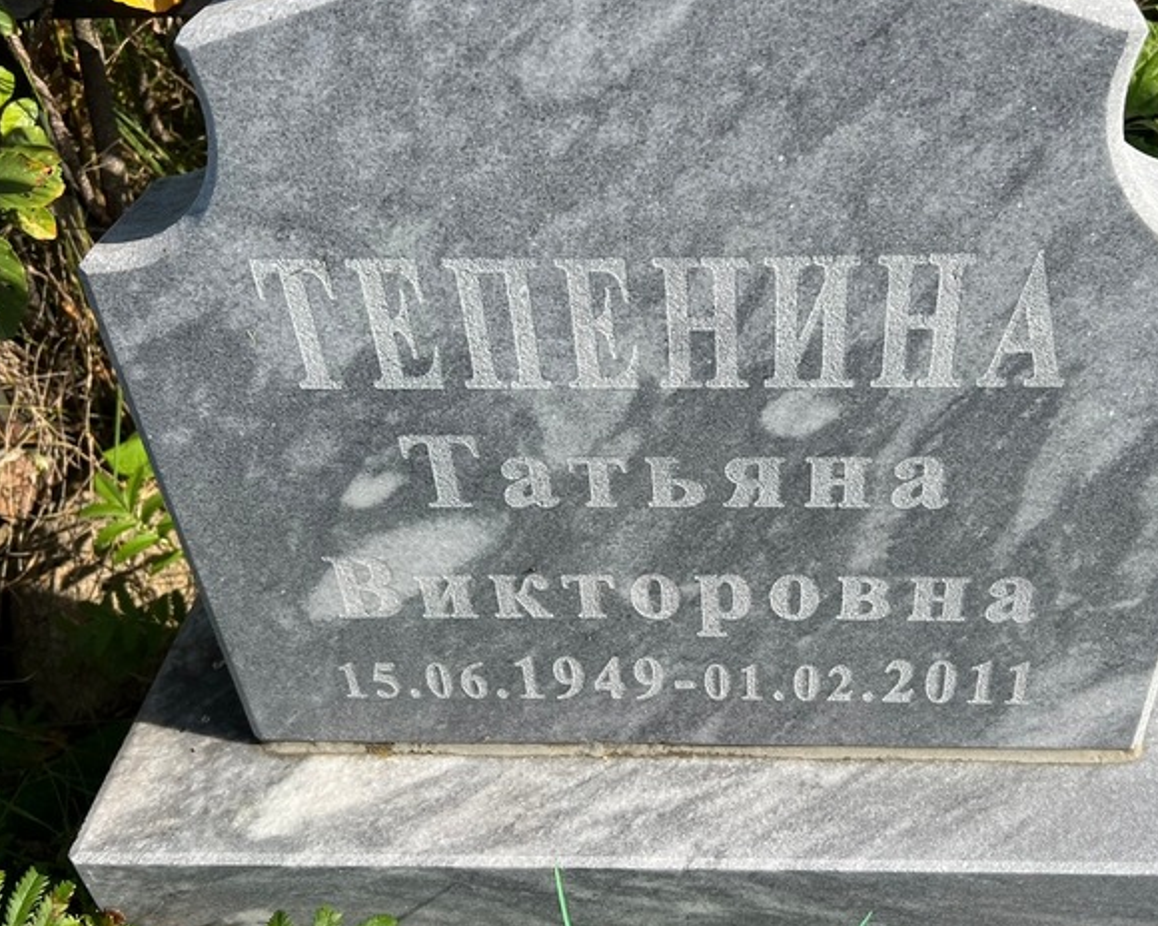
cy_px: 425
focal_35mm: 35
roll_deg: -0.2
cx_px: 707
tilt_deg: -37.7
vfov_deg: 42.2
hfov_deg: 51.1
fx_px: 1200
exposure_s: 1/3460
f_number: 1.5
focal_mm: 5.7
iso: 50
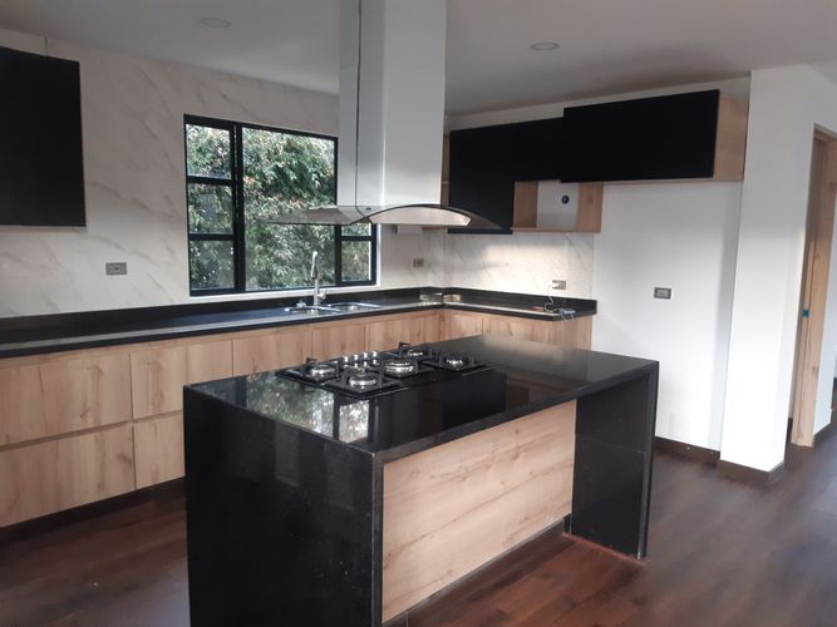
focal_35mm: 26
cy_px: 314
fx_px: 629
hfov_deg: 67.3
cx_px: 418
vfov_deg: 53.0
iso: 250
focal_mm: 3.92
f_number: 1.7
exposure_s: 1/24
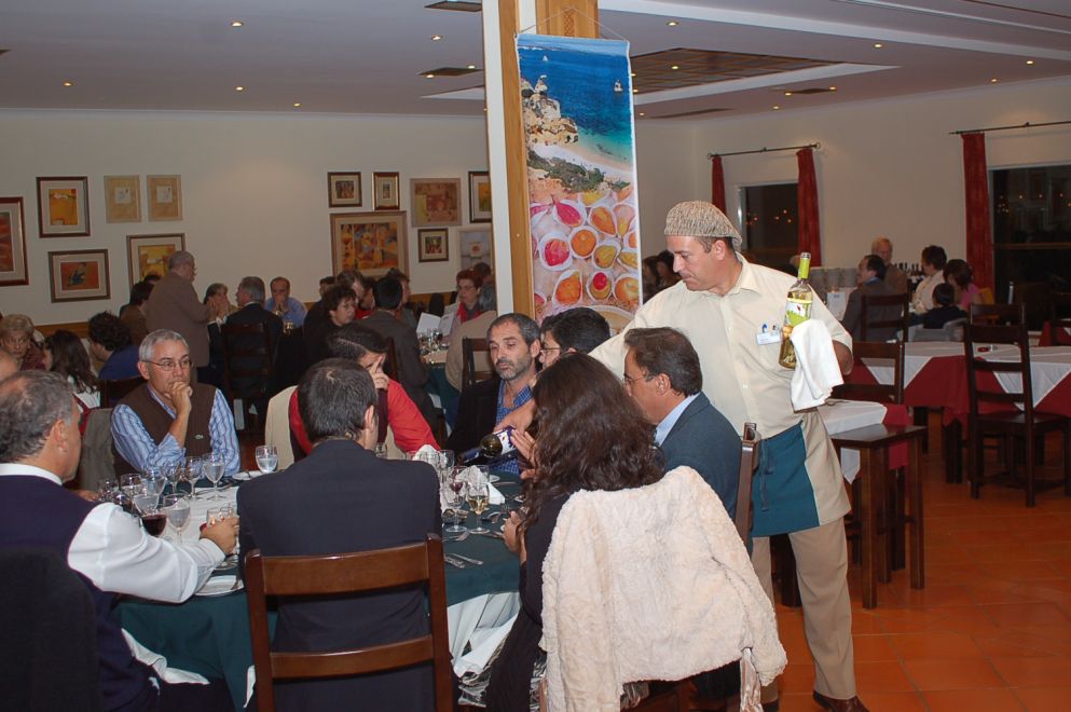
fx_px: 1248
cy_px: 356
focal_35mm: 42
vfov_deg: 31.8
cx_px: 536
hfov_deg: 46.4
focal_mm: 28
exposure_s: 1/60
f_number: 4
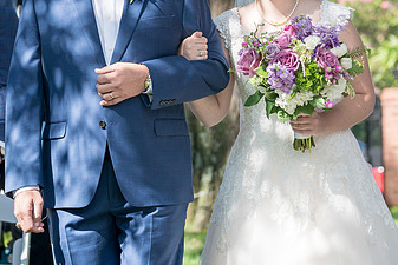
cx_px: 231
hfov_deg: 11.2
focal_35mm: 184
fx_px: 2035
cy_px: 43
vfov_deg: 7.5
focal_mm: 107
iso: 100
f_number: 5
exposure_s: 1/200
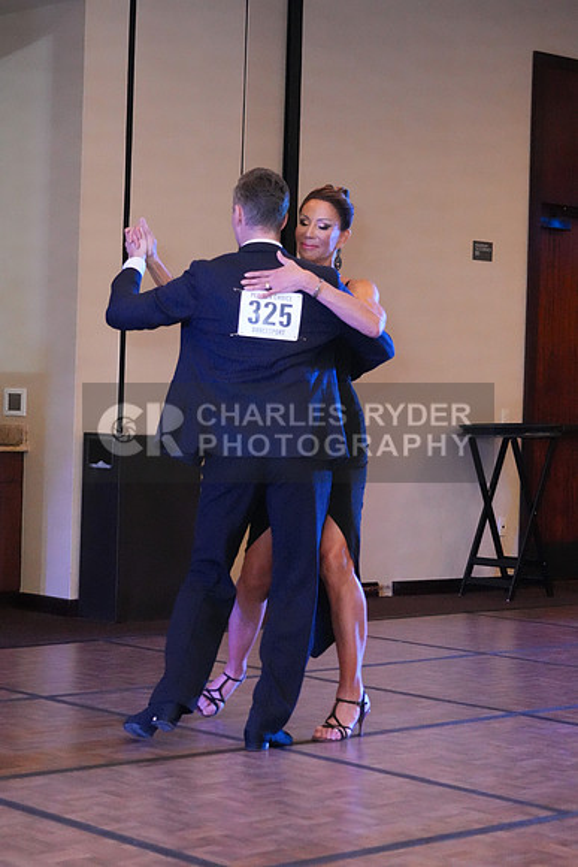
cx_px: 289
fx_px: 1877
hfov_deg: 17.5
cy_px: 434
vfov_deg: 26.0
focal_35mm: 78
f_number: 4
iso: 12800
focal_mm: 52
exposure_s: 1/400
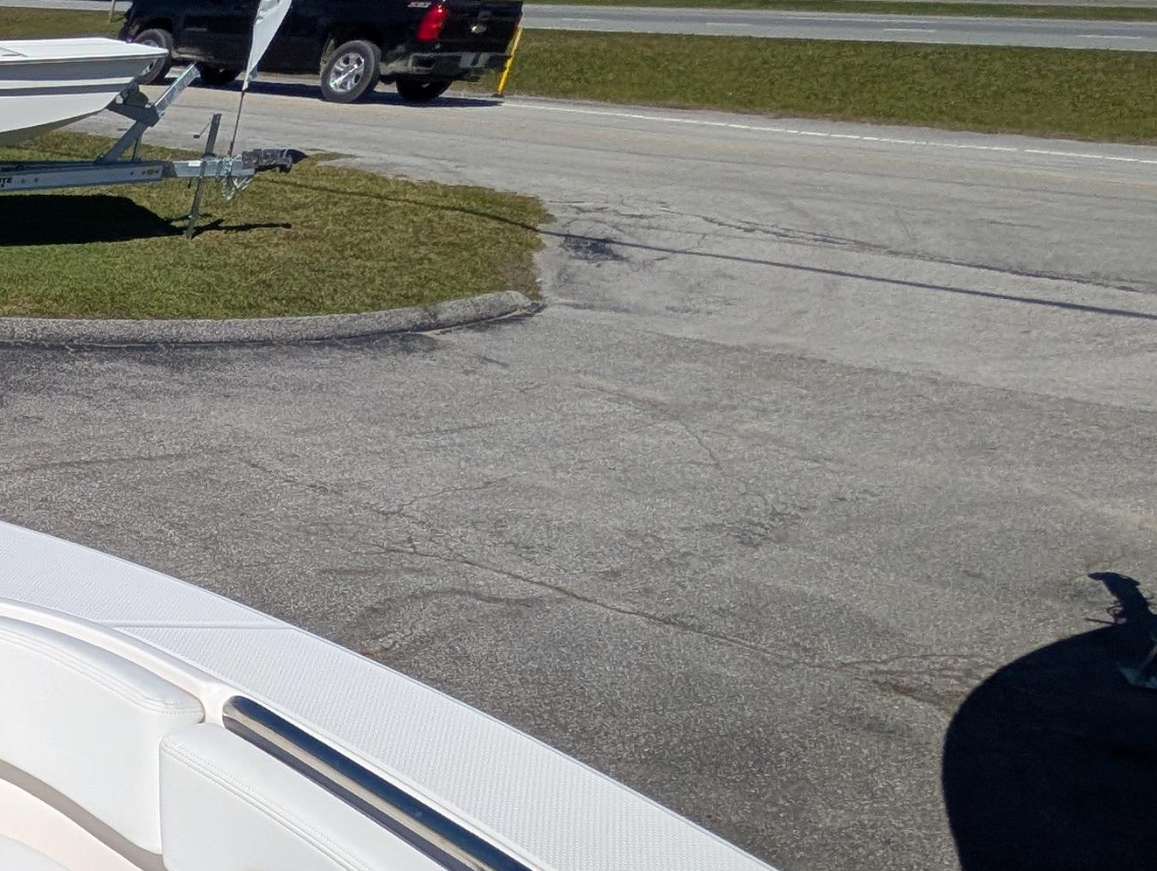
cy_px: 891
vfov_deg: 34.8
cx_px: -491
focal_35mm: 37
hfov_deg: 31.4
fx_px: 1238
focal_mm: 2.02
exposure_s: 1/7299
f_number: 1.7
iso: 54
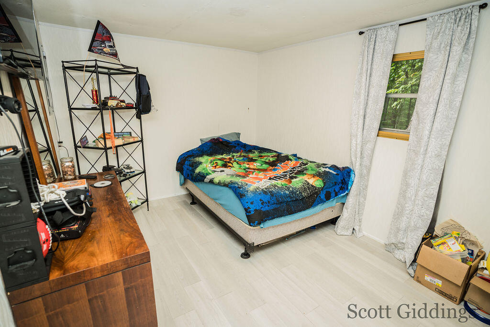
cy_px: 164
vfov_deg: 67.4
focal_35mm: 18
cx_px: 245
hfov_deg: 90.0
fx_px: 245
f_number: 3.5
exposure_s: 1/80
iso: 640
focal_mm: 18
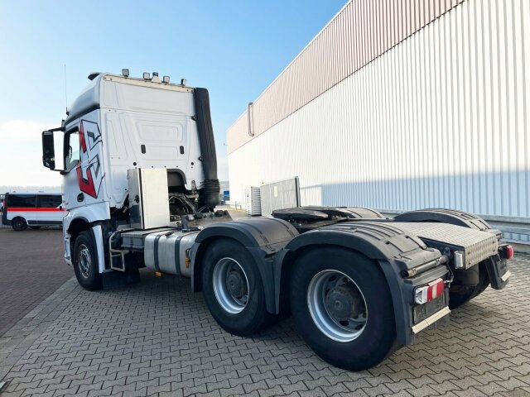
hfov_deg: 67.3
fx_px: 398
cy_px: 198
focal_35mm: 26
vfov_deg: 53.1
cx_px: 265
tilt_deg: -0.4
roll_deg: +3.4
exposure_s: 1/4630
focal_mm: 5.7
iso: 50
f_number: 1.5
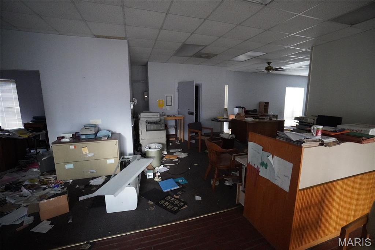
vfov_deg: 77.3
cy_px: 125
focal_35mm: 15
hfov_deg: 100.4
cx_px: 188
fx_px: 156
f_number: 4
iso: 6400
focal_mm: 10
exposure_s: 1/125
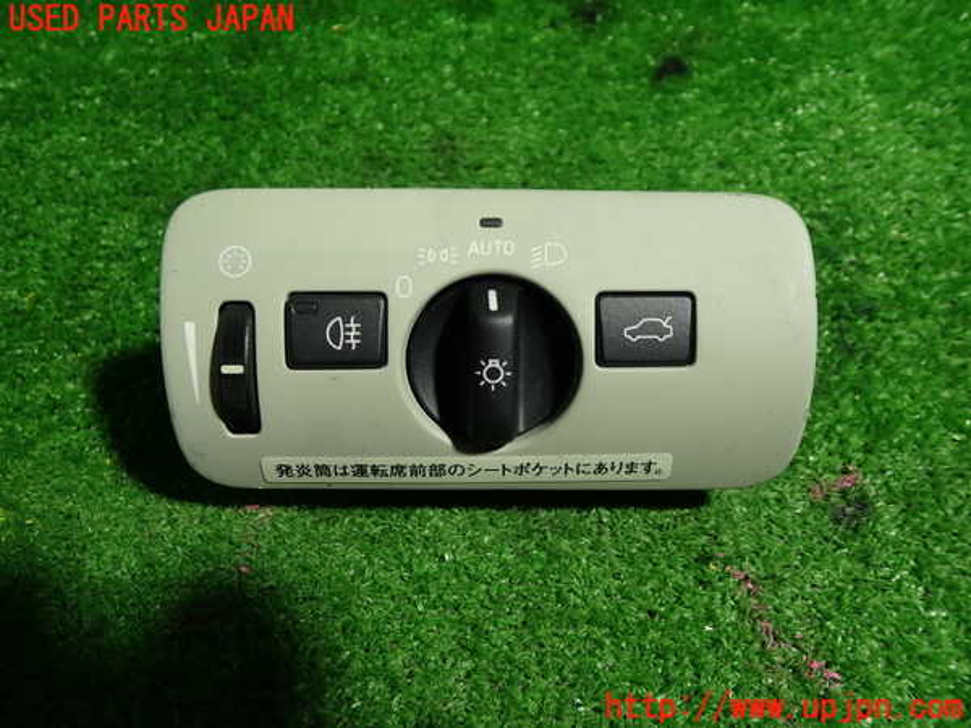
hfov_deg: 60.0
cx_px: 486
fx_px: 842
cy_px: 364
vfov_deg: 46.8
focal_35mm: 30
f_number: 2.3
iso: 200
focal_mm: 5.4
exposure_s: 1/30
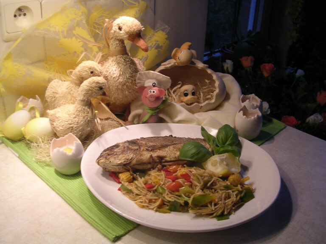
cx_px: 163
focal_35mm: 38
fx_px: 358
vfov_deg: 37.7
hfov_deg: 49.0
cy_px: 122
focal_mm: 5.8
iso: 100
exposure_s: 1/32.8
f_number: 2.8
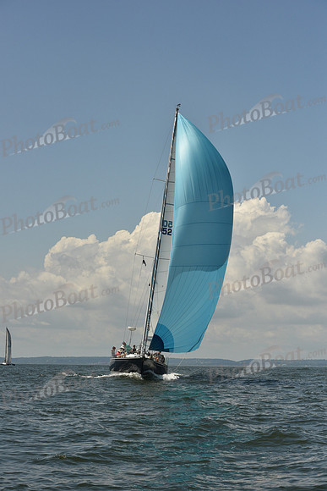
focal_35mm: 70
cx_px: 164
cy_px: 246
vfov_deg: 28.8
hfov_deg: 19.5
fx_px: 953
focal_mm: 70
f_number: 8
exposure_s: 1/2000
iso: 320
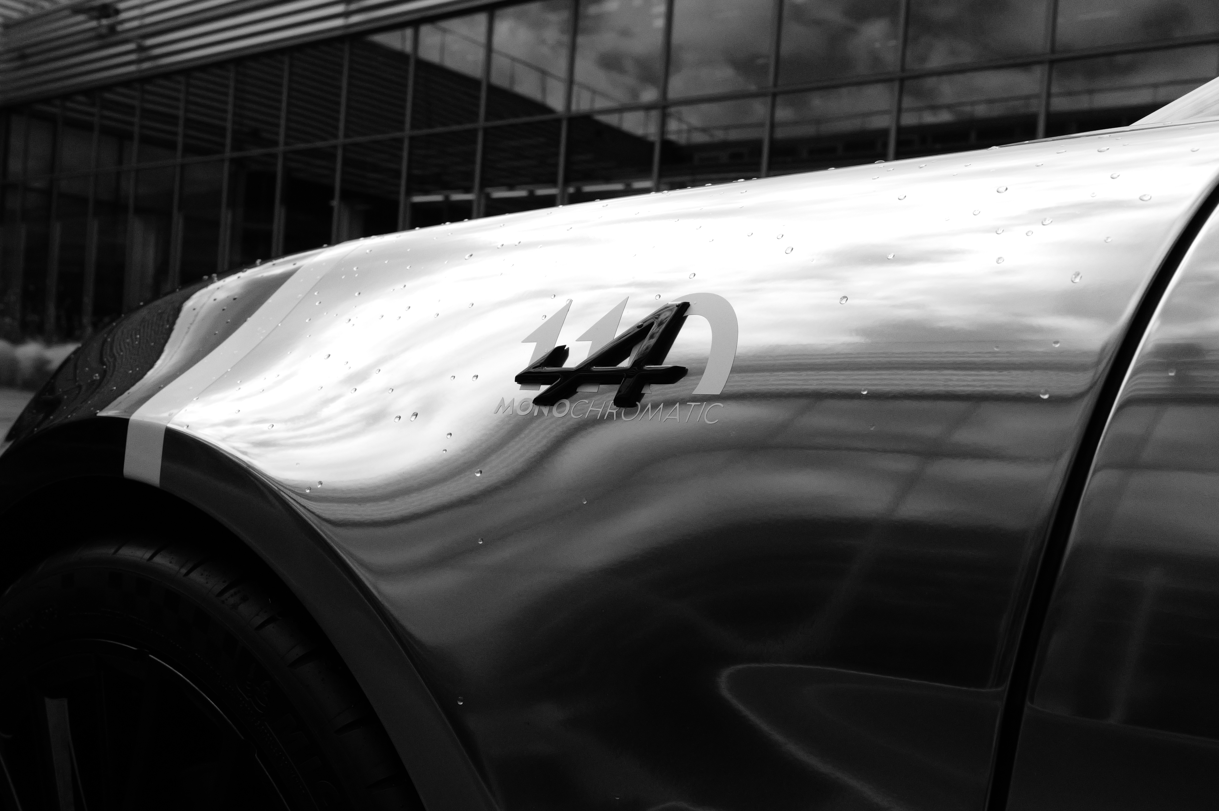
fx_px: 1184
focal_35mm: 35
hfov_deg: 54.5
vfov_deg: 37.8
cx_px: 610
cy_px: 406
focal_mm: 35
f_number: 13
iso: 6400
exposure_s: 1/5000
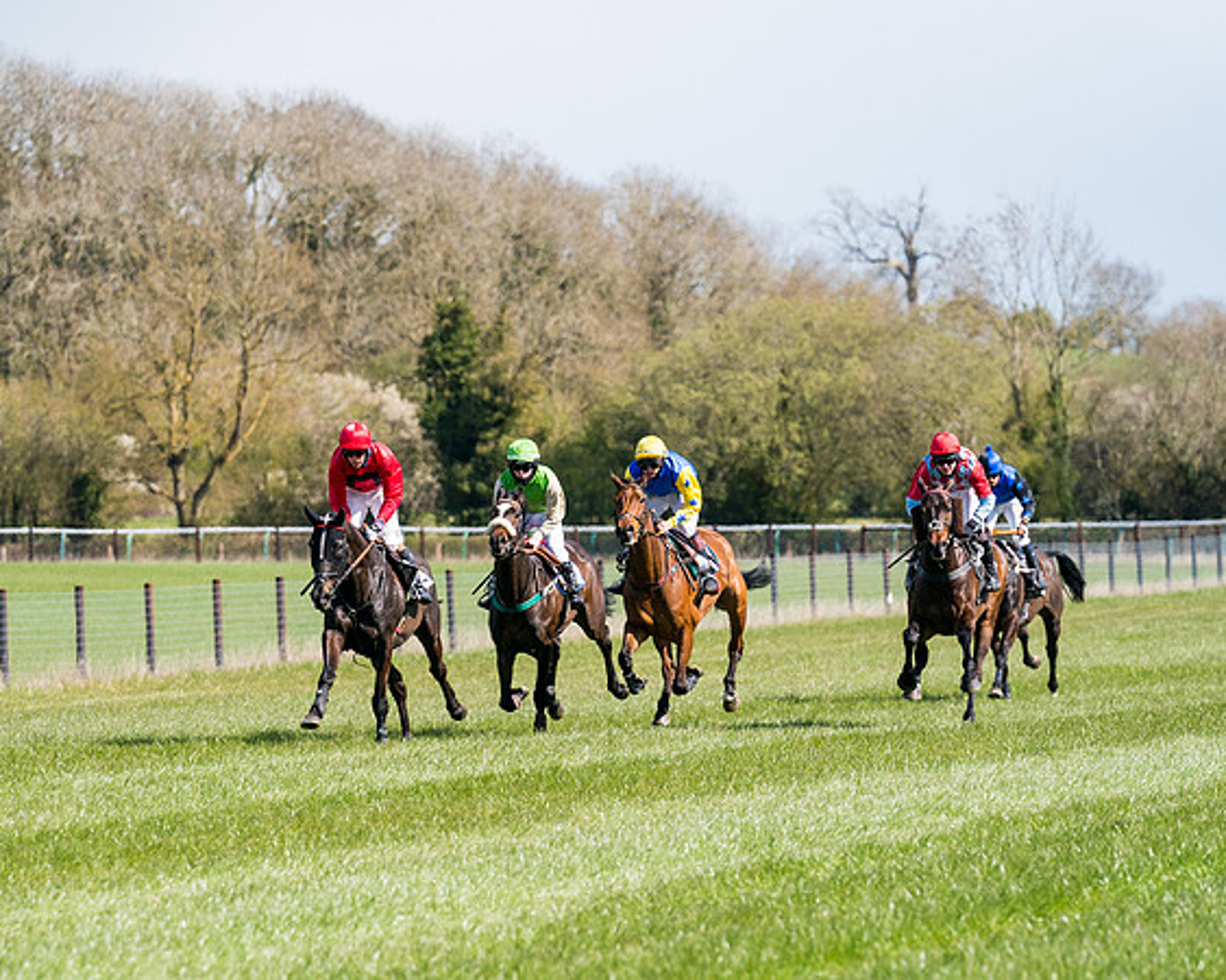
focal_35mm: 300
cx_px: 470
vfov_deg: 5.2
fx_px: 10869
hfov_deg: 6.5
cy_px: 554
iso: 400
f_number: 4
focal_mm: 184
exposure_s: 1/2500
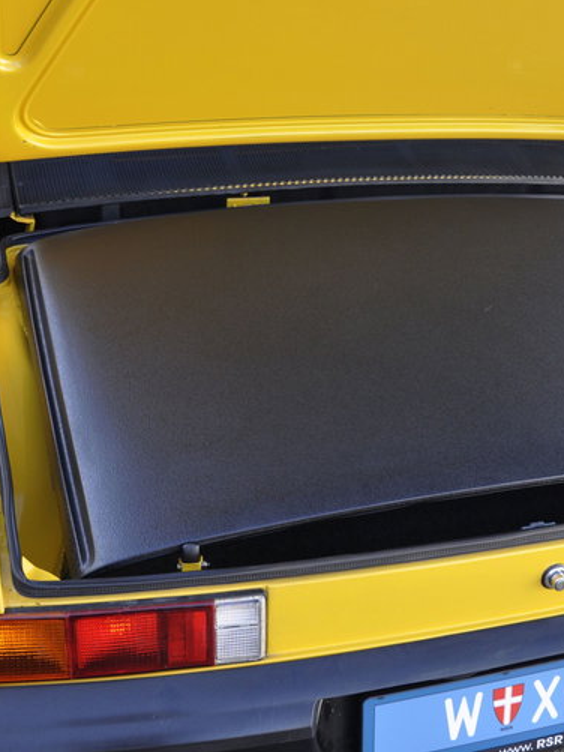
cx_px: 429
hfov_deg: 27.1
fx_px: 1151
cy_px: 378
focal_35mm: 53
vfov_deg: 36.2
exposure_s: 1/125
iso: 500
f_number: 5.6
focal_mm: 24
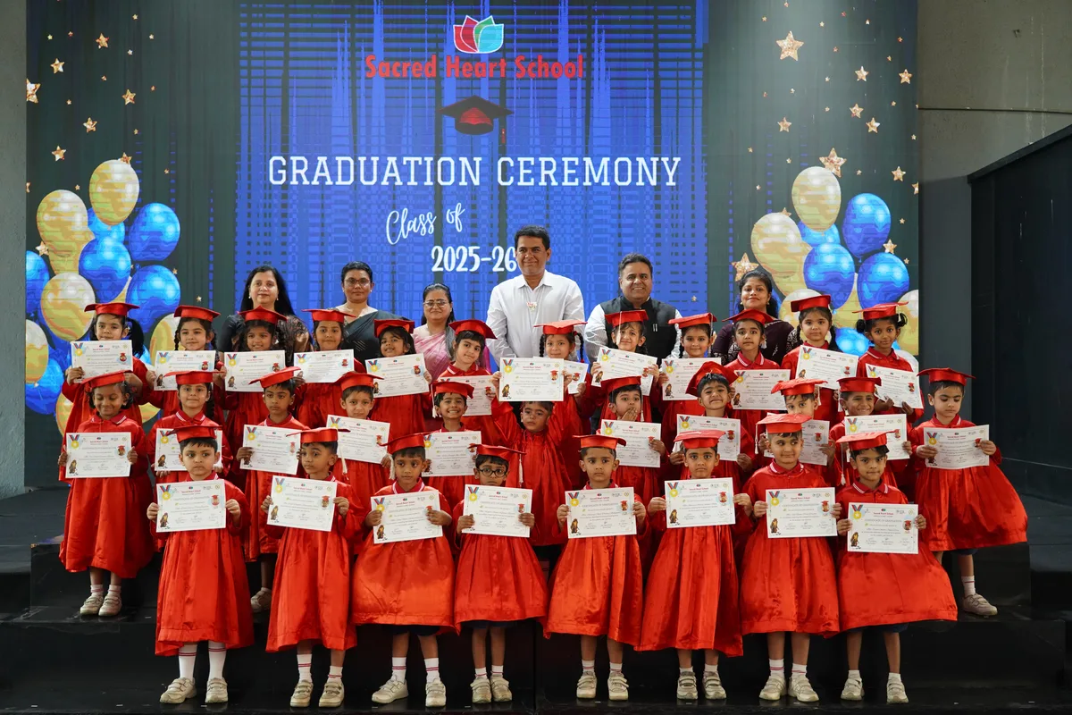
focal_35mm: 38
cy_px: 358
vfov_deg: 35.1
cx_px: 536
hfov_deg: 50.7
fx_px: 1131
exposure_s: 1/160
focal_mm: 38
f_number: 4
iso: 2000
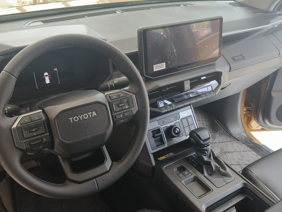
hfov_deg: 52.6
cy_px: 106
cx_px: 141
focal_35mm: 35
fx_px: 285
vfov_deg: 40.7
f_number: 1.75
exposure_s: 1/120
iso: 511
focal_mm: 5.5
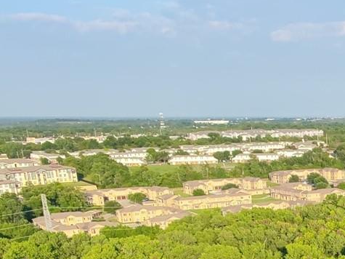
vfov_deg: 19.3
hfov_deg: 25.9
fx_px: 688
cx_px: 383
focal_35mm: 69
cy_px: 358
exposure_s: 1/679
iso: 102
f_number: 2.55
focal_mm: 16
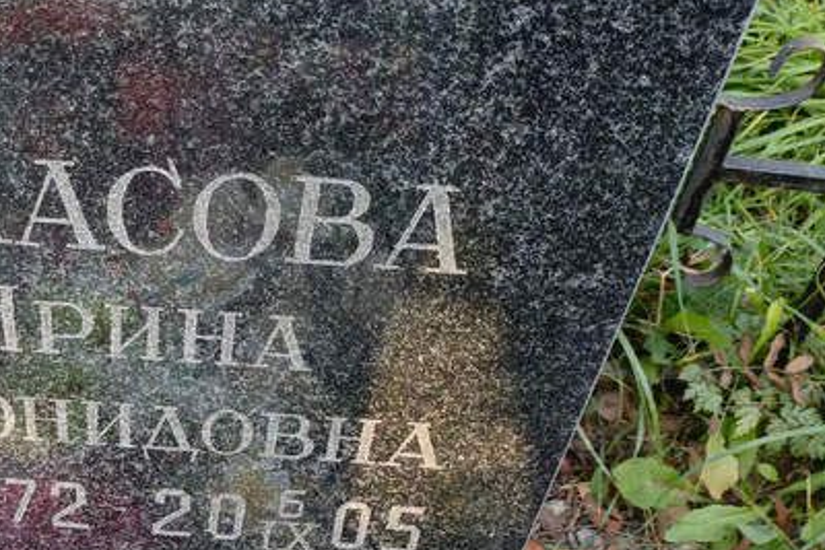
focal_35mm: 52
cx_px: 148
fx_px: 1192
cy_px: 466
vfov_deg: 25.4
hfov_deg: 36.7
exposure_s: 1/100
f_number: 1.69
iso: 197
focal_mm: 4.76
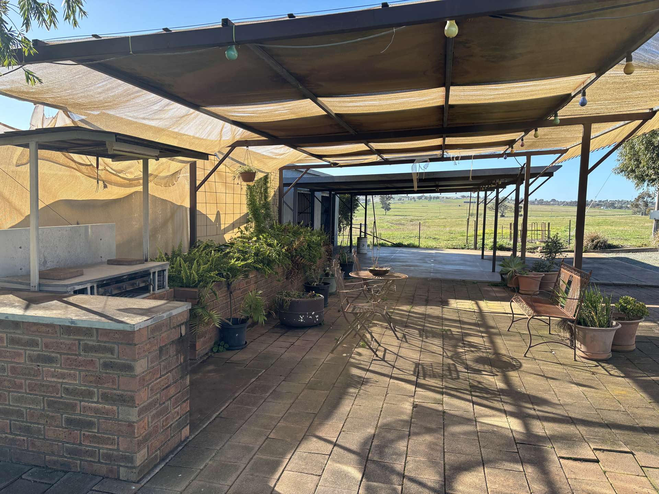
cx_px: 330
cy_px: 247
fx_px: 495
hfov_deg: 67.3
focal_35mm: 26
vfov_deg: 53.1
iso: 50
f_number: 1.6
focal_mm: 5.96
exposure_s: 1/1016
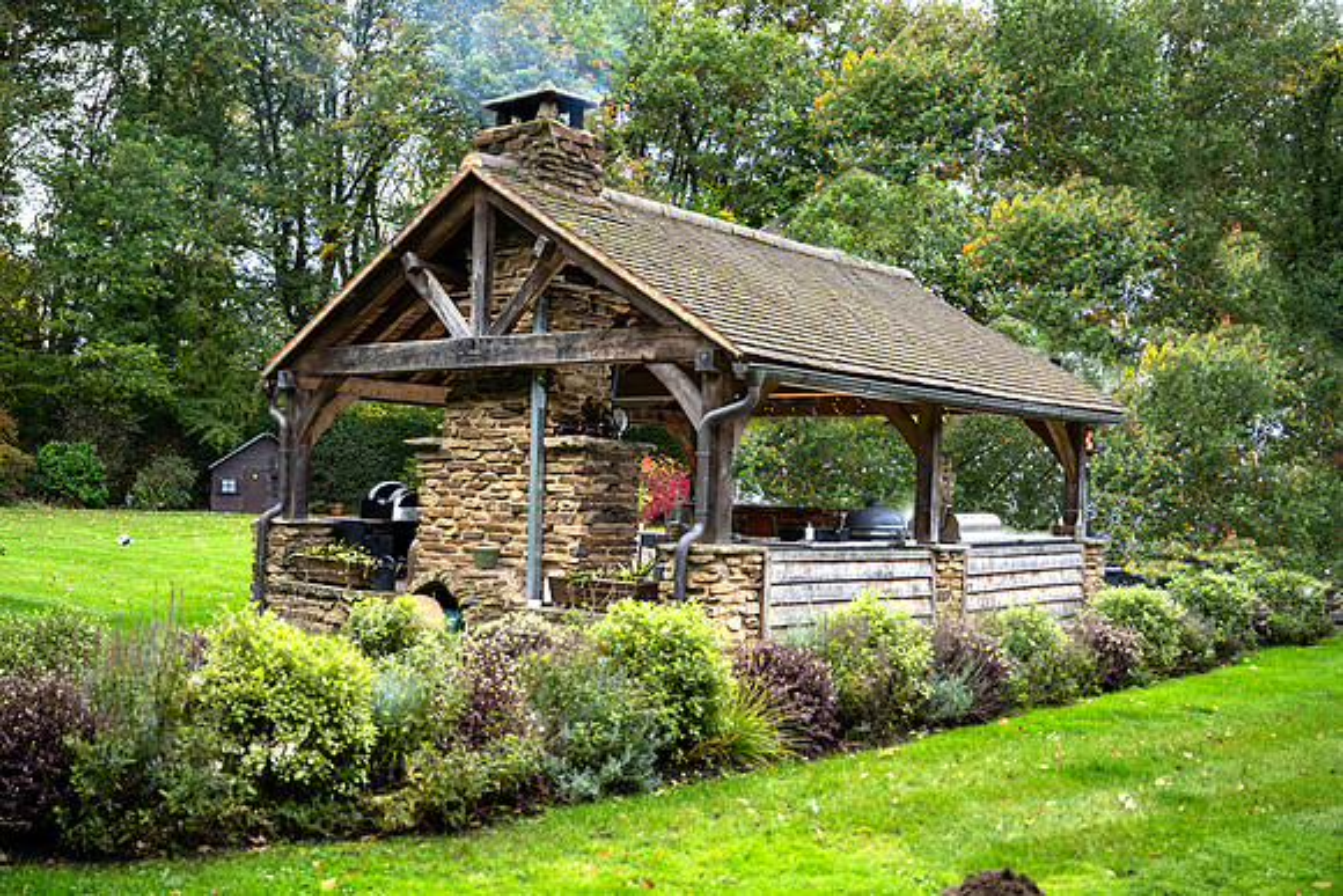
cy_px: 448
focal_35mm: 38
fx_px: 1418
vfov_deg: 35.1
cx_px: 672
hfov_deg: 50.7
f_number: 3.2
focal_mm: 38
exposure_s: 1/160
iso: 125
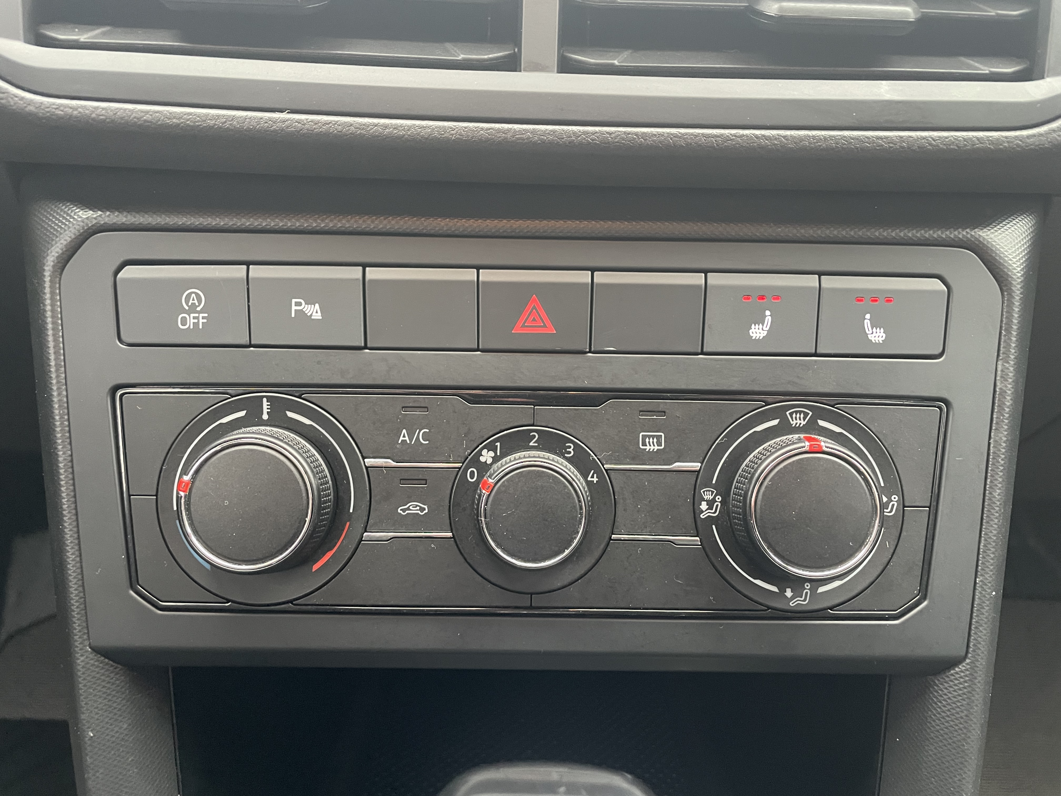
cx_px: 530
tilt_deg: -27.9
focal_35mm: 26
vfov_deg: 53.1
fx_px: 797
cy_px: 398
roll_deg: -1.7
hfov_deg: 67.3
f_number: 1.6
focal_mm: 4.2
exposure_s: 1/33
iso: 500
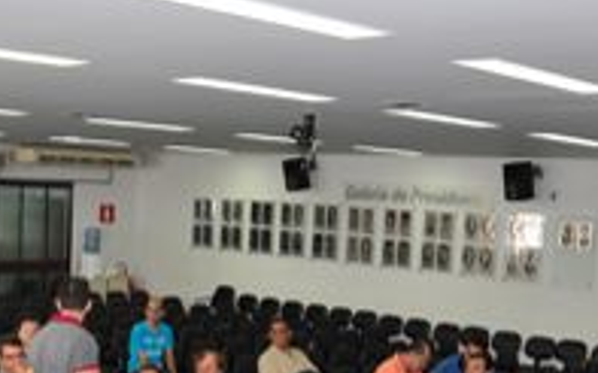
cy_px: 373
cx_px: 231
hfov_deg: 32.4
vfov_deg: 20.0
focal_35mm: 63
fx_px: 1026
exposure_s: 1/60
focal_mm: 18
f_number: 5
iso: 720
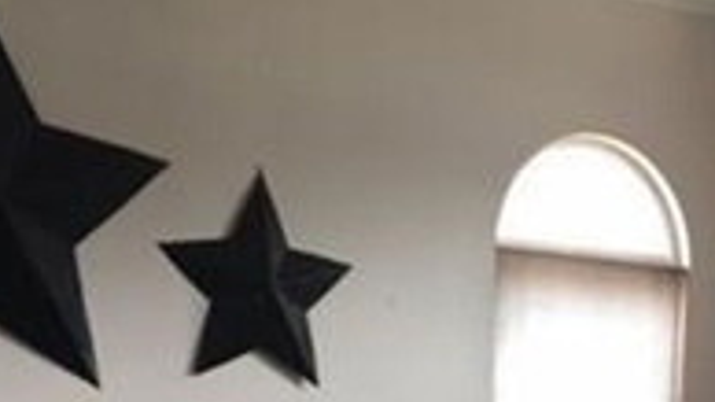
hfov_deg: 20.3
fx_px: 1971
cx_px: 601
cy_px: 701
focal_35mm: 104
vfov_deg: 10.9
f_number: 2.2
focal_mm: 4.15
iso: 80
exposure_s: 1/30
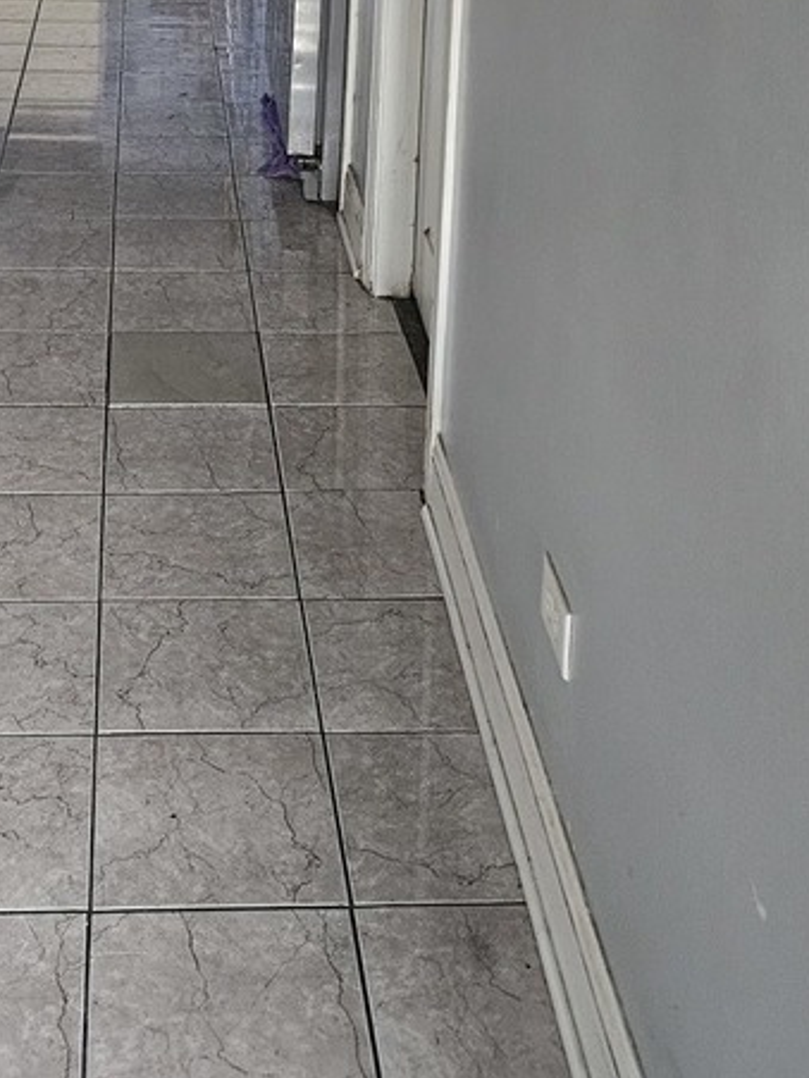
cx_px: 241
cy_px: -184
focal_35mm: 55
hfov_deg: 26.3
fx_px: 1714
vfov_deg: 30.3
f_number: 1.8
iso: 1000
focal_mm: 5.4
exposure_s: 1/120
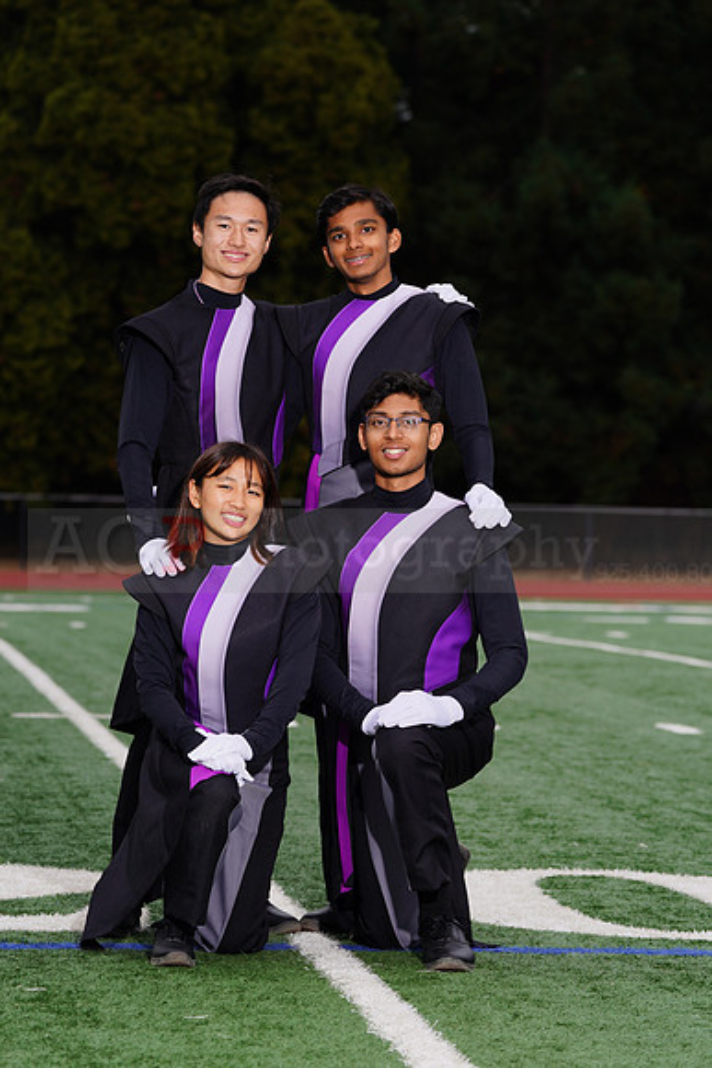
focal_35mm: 146
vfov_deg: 14.1
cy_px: 534
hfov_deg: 9.4
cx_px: 356
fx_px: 4328
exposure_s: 1/200
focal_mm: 146
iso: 200
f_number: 6.3
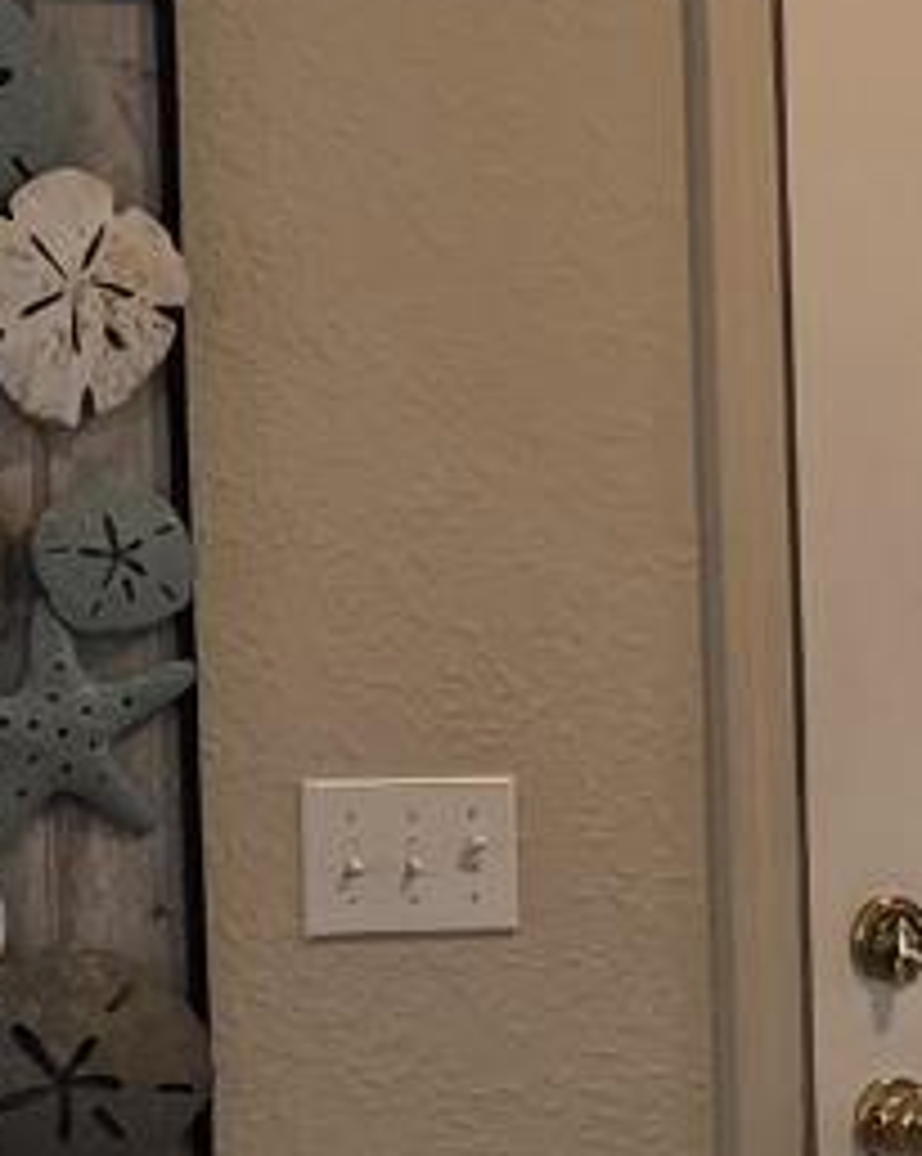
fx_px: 7176
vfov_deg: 9.2
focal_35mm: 210
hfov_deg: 6.7
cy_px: 886
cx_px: 2631
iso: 125
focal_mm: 6.3
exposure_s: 1/120
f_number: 1.7
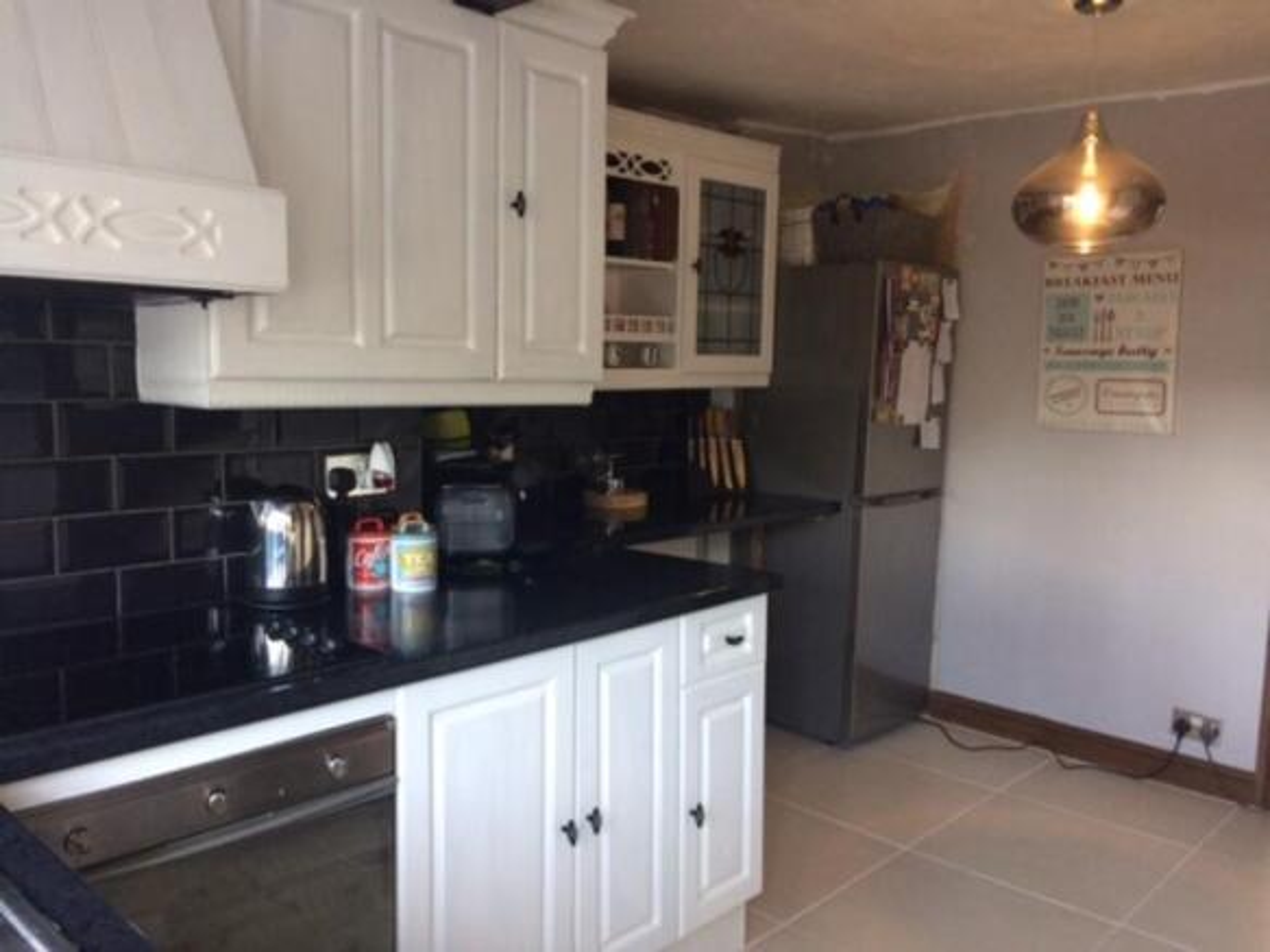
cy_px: 476
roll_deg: -1.1
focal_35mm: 29
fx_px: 1064
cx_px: 635
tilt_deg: -6.5
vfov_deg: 48.2
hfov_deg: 61.7
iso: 160
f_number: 2.2
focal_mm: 4.15
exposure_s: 1/33
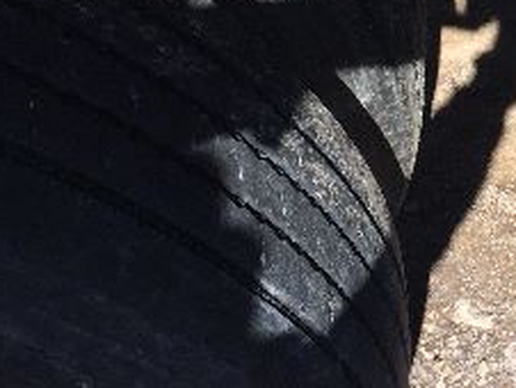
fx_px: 1224
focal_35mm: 82
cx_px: 610
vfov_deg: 17.8
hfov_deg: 22.1
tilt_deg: -46.5
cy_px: 41
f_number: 2.2
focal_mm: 4.15
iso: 32
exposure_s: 1/1080
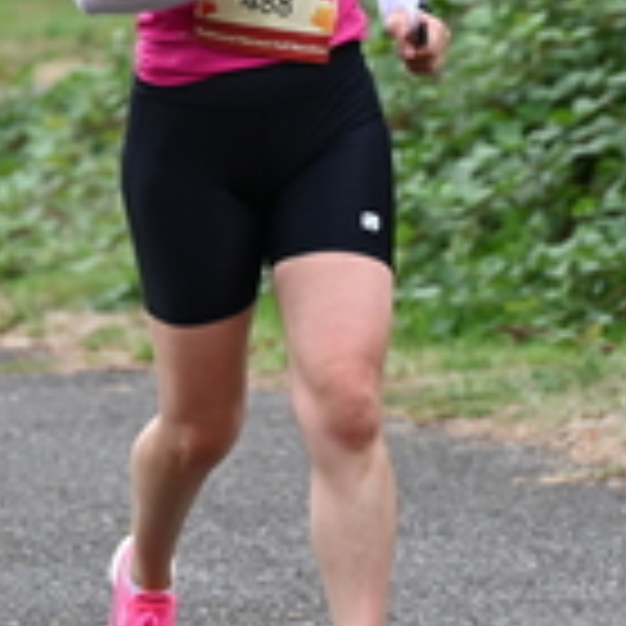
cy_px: -7
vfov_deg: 2.6
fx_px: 13749
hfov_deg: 2.6
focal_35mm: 672
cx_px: 162
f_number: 6.3
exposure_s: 1/320
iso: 400
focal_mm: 200
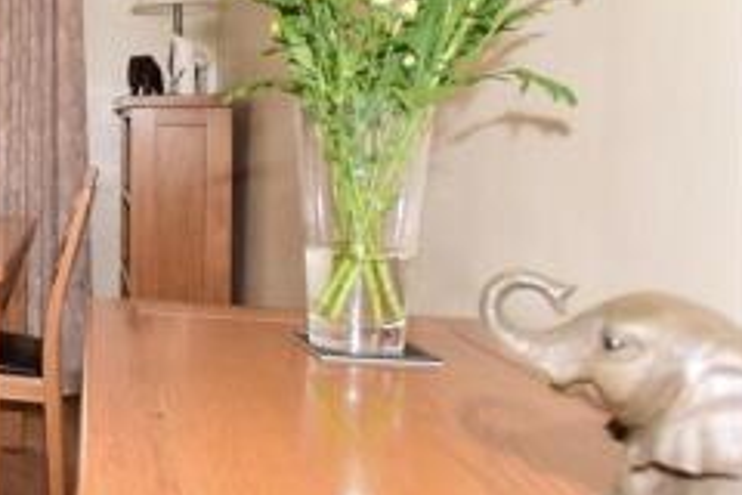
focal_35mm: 41
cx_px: -263
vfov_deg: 32.2
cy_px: 144
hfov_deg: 32.7
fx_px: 845
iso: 400
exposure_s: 1/100
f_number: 5.6
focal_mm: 10
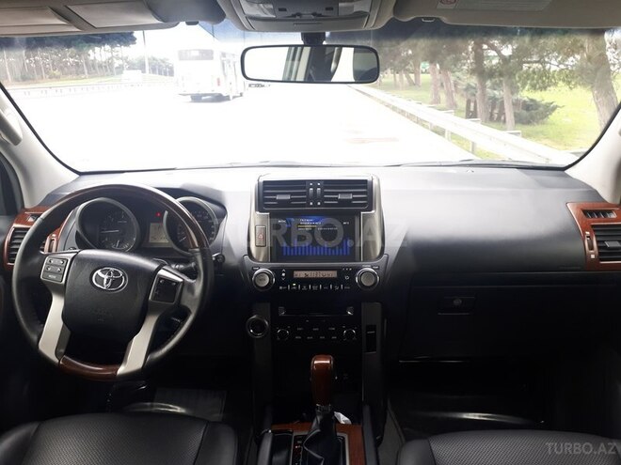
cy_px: 232
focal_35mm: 27
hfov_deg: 65.3
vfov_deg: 51.4
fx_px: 484
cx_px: 310
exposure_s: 1/33
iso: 50
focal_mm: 3.6
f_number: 1.9
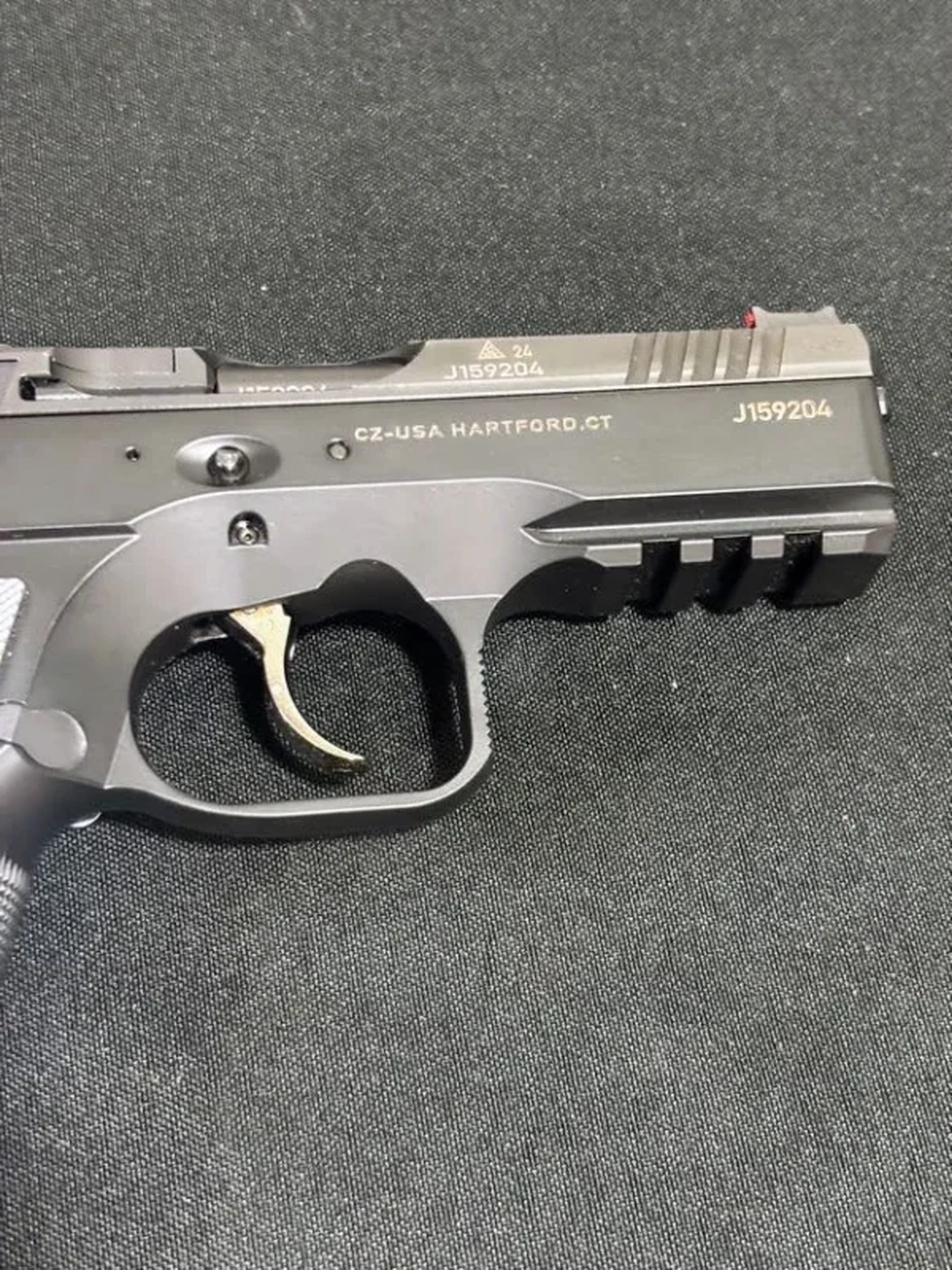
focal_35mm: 52
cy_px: 635
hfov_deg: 28.0
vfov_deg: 36.8
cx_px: 476
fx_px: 1907
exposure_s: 1/30
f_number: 1.6
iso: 400
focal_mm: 5.96
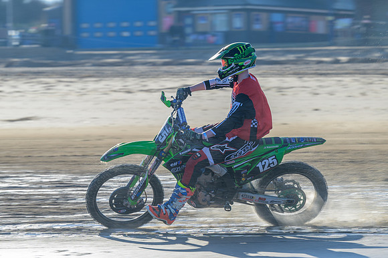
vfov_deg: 6.5
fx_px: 2262
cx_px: 194
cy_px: 129
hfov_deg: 9.8
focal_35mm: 210
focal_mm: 140
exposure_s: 1/250
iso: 64
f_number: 5.6
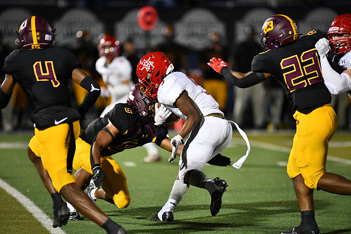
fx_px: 2926
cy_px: 117
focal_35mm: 300
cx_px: 176
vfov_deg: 4.6
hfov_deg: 6.9
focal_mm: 300
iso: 3200
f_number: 2.8
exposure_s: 1/1000
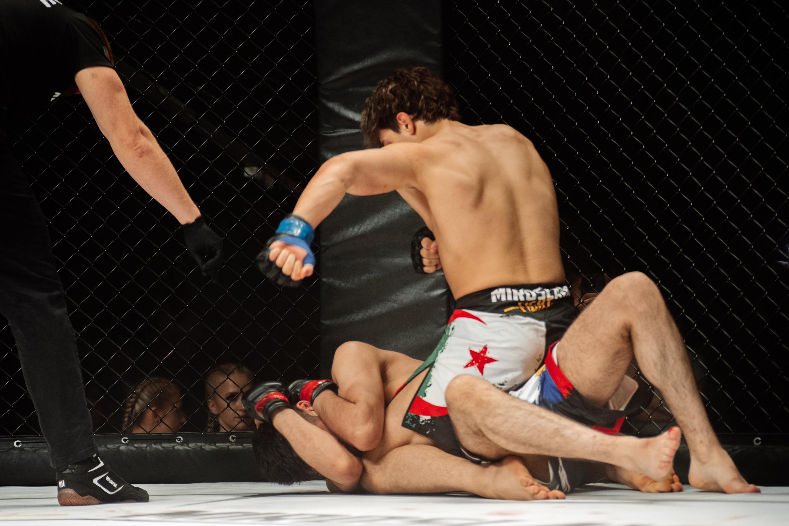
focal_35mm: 117
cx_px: 394
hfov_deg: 17.4
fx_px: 2571
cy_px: 263
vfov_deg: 11.7
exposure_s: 1/640
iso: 2000
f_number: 4
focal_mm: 116
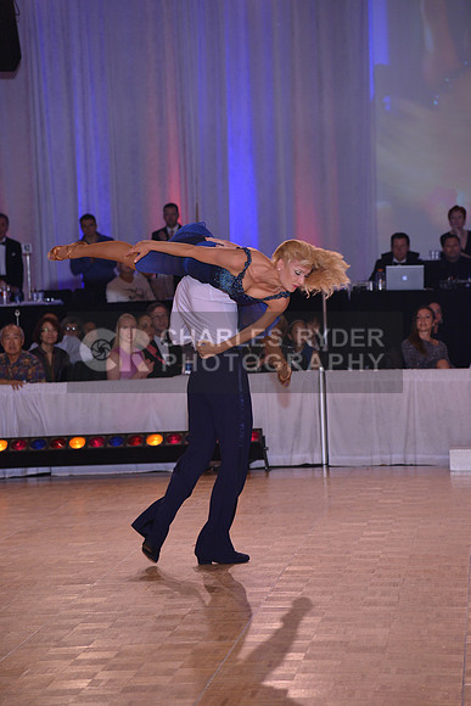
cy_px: 353
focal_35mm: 120
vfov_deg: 17.1
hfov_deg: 11.4
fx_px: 2353
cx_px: 236
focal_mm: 120
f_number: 4.5
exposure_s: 1/250
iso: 1250
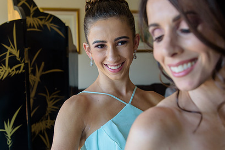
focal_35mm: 51
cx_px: 111
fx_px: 319
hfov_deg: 38.9
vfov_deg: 26.4
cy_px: 83
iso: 400
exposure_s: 1/125
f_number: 3.2
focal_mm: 36
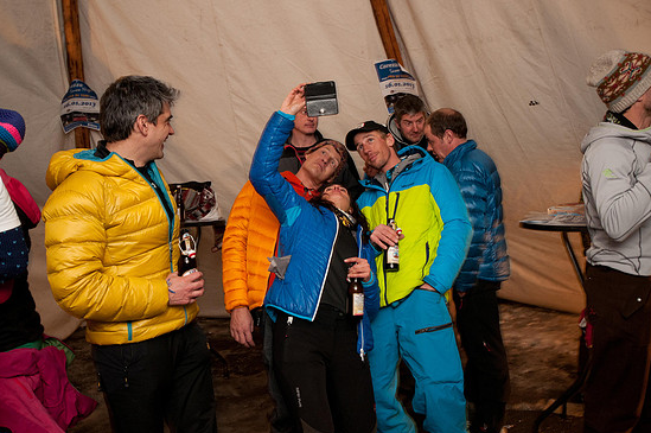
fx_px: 687
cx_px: 342
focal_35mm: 38
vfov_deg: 35.0
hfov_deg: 50.7
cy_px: 219
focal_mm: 24
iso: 800
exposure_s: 1/15
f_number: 4.5
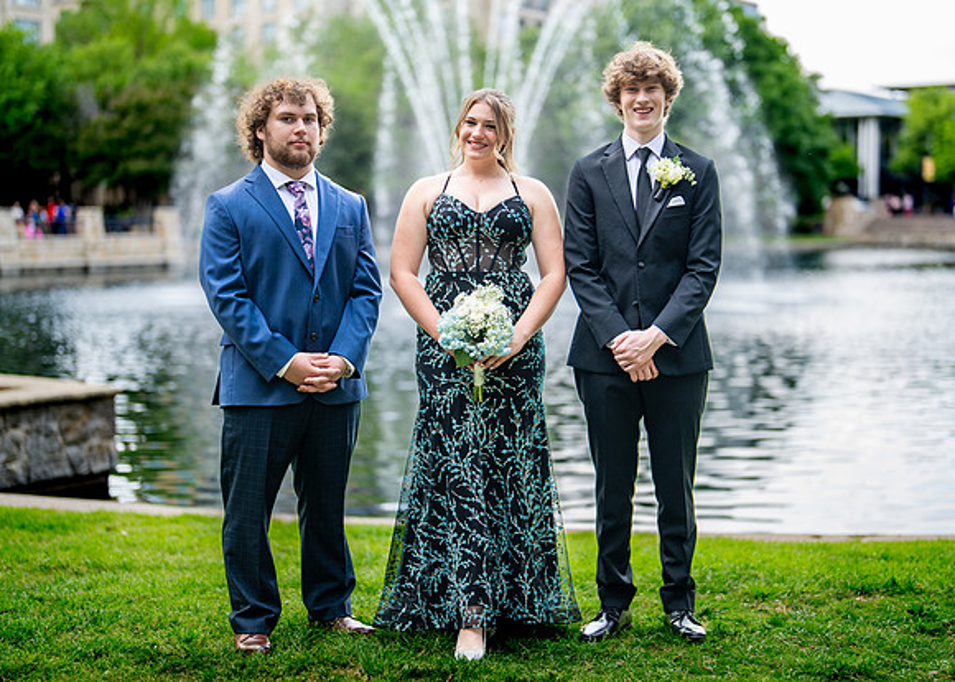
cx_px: 509
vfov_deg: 24.3
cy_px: 350
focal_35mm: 58
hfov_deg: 33.6
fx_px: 1581
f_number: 1.2
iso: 160
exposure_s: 1/800
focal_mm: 50
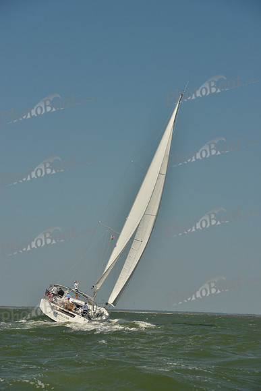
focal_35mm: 112
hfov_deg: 12.2
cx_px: 130
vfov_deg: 18.3
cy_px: 196
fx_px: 1217
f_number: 9
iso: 280
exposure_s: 1/1000
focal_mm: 112
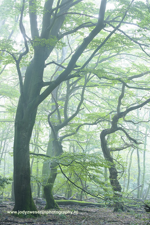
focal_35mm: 80
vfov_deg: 25.3
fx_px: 499
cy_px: 112
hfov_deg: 17.1
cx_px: 75
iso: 100
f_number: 13
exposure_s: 5
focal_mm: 80
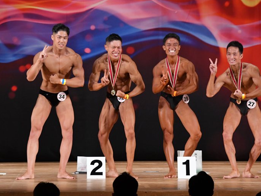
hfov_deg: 8.1
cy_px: 98
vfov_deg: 6.1
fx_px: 1847
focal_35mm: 245
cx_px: 135
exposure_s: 1/400
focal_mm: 150
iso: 3200
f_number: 5.6
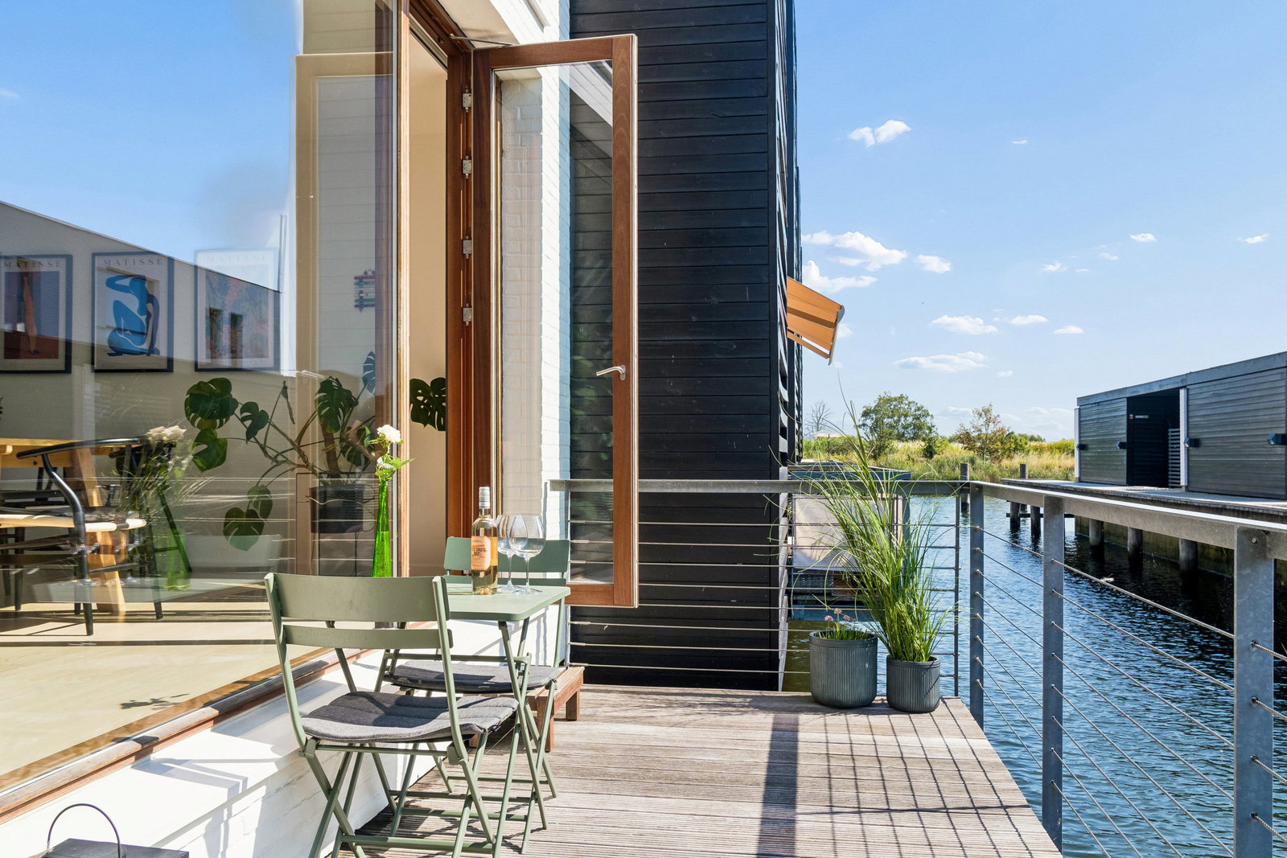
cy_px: 429
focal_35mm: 27
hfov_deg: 67.4
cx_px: 644
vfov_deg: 47.9
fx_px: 965
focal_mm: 18
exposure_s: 1/200
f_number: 9
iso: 200
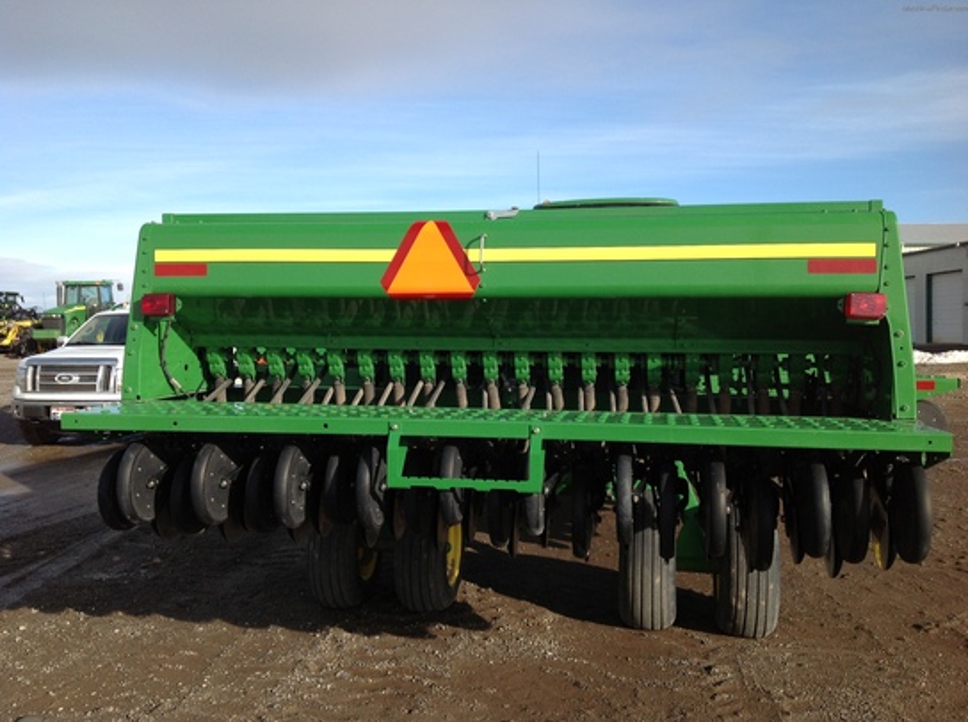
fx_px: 977
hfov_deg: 52.7
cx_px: 484
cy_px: 361
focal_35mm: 35
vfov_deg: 40.6
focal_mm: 4.28
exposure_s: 1/1259
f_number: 2.4
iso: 50
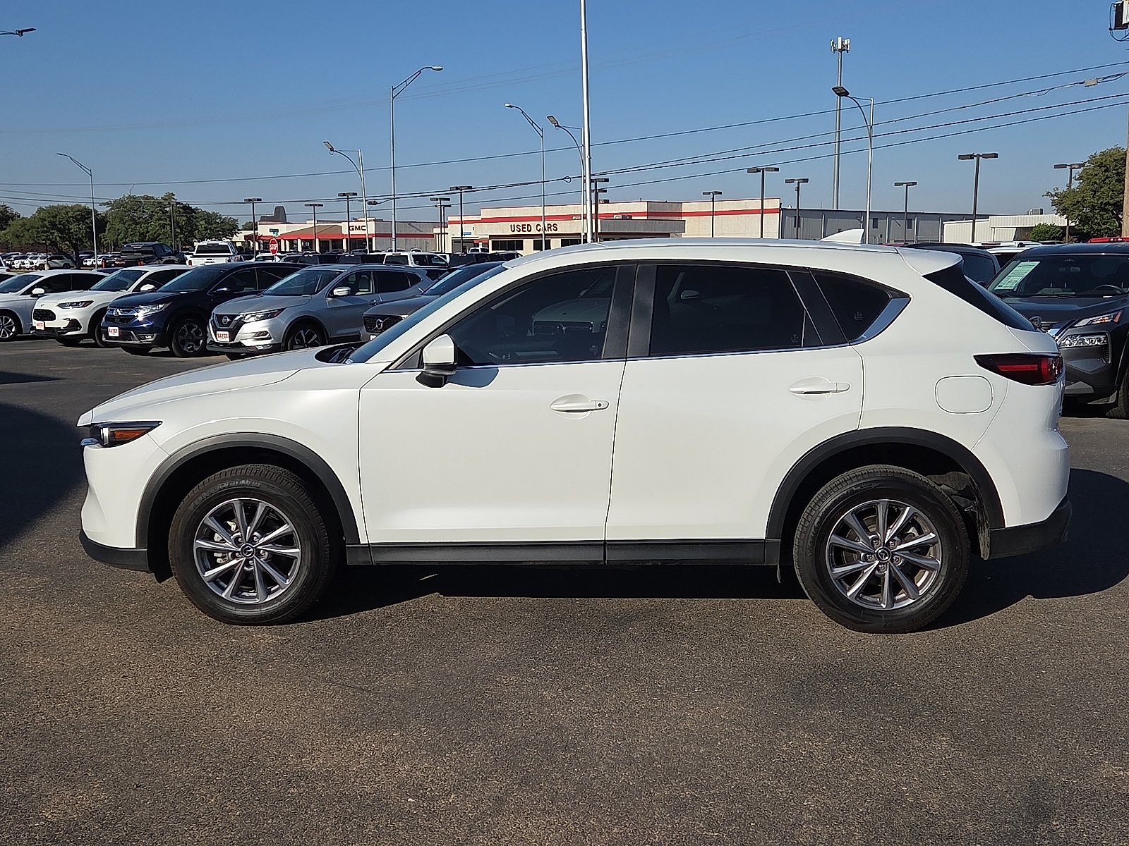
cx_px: 564
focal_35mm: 39
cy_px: 423
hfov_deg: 47.9
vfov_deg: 36.8
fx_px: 1272
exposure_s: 1/10000
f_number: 1.8
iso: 68
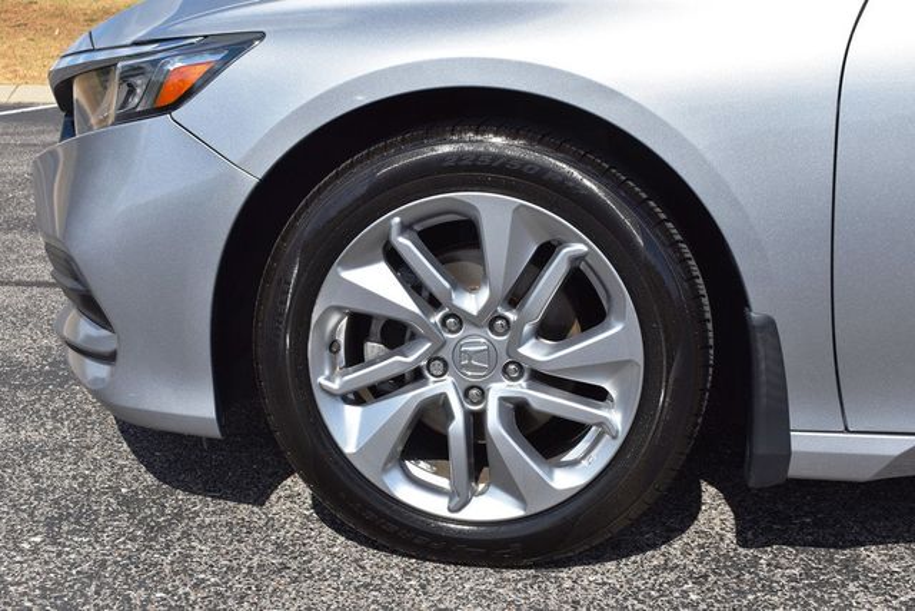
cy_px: 306
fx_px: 1106
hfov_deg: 45.0
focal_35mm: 44
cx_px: 458
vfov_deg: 30.9
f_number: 10
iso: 100
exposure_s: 1/400
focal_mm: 29
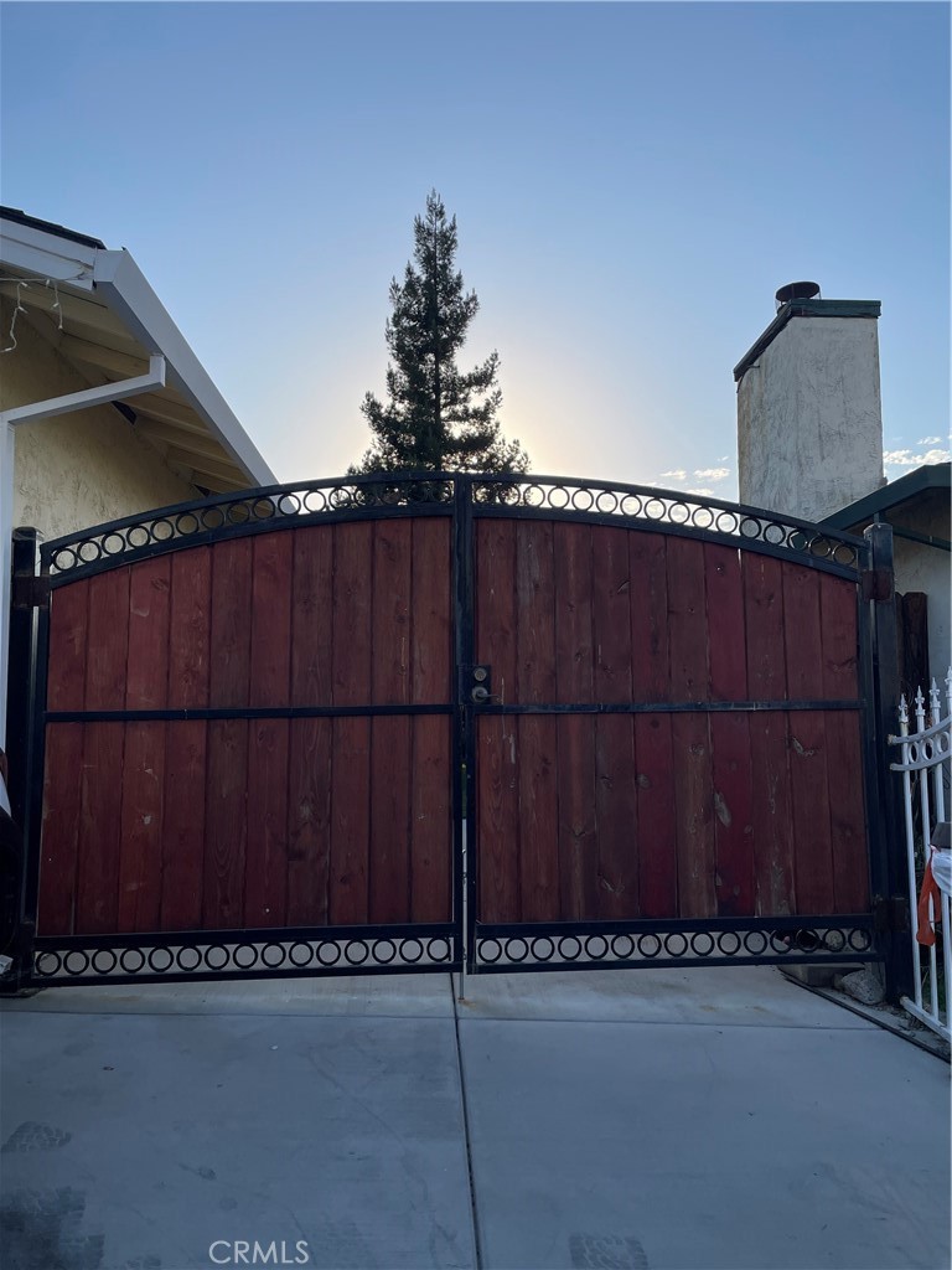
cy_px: 635
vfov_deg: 67.3
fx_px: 953
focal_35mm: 26
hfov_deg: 53.1
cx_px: 476
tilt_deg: +5.2
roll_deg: +0.1
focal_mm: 4.2
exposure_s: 1/3861
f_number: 1.6
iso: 32
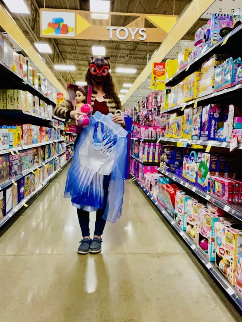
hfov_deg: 46.8
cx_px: 121
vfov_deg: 60.0
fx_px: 280
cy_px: 161
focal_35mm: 30
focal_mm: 2.71
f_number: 2.2
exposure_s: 1/60
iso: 200
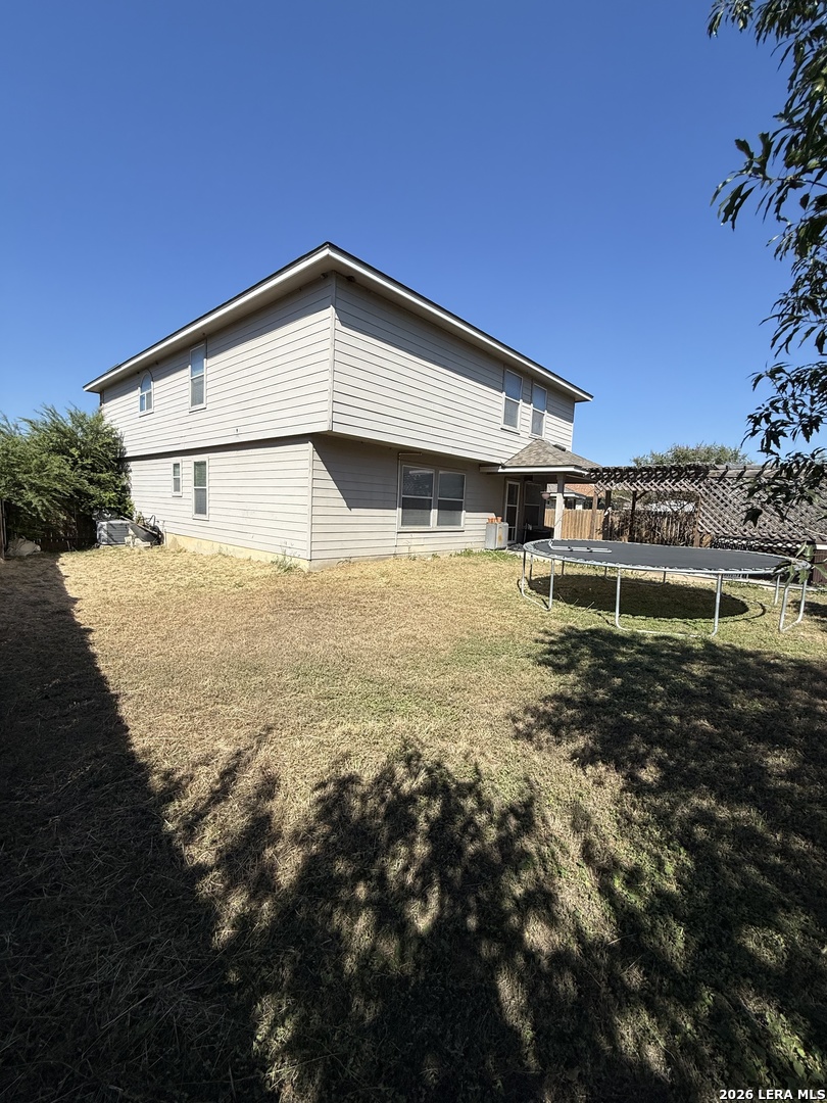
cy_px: 552
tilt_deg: -5.4
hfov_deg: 85.7
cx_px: 414
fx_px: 446
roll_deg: -2.9
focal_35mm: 14
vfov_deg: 102.1
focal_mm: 2.22
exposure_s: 1/2976
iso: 50
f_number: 2.2
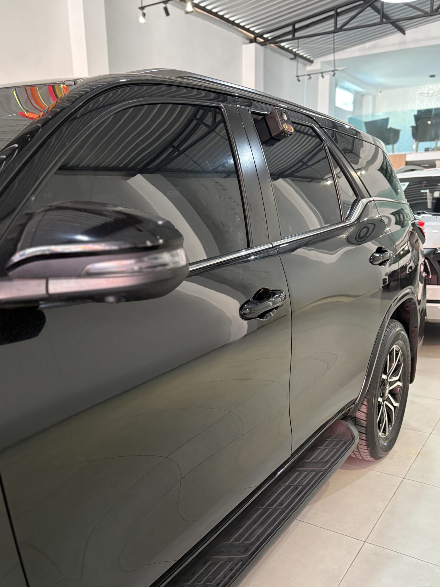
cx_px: 228
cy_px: 341
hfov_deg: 45.4
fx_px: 525
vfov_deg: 58.0
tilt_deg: -15.3
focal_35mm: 31
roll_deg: +0.3
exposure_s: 1/40
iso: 500
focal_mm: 5.96
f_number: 1.6
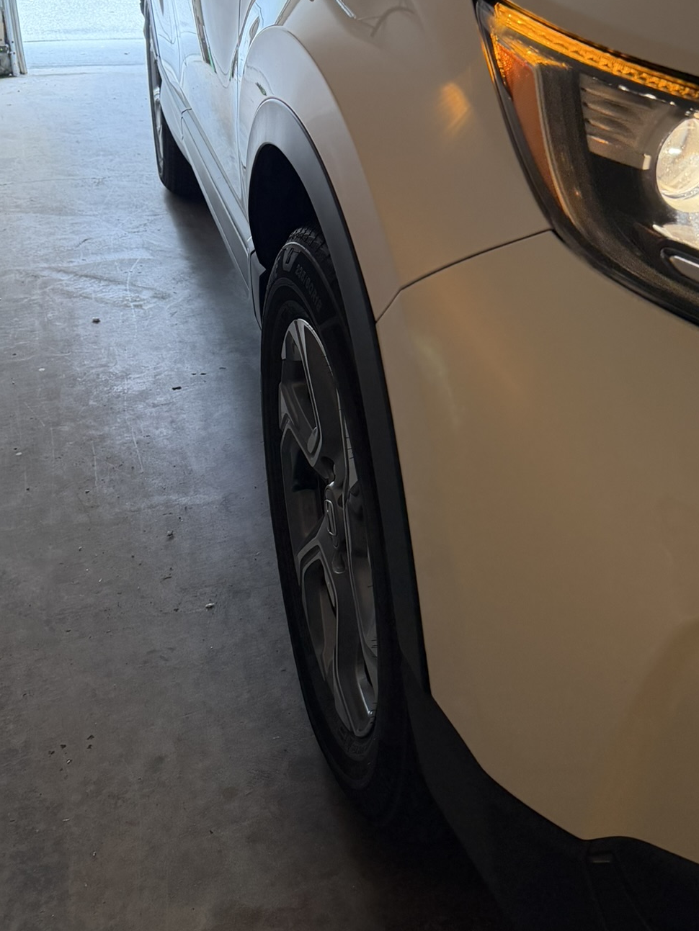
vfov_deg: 47.9
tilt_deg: -22.4
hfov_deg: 37.0
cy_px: 291
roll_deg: -2.3
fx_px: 1023
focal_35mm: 38
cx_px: 512
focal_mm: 6.76
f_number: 1.78
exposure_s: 1/201
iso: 400
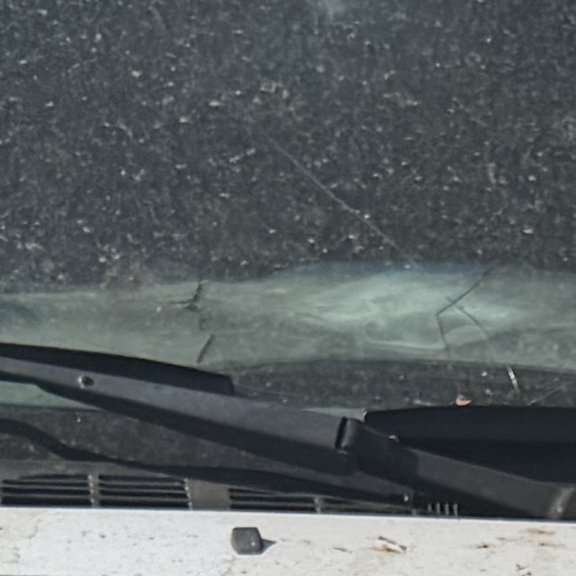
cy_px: 1562
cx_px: 843
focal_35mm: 179
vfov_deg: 8.6
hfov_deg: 9.5
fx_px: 3370
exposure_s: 1/8130
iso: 80
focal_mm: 6.76
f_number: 1.78
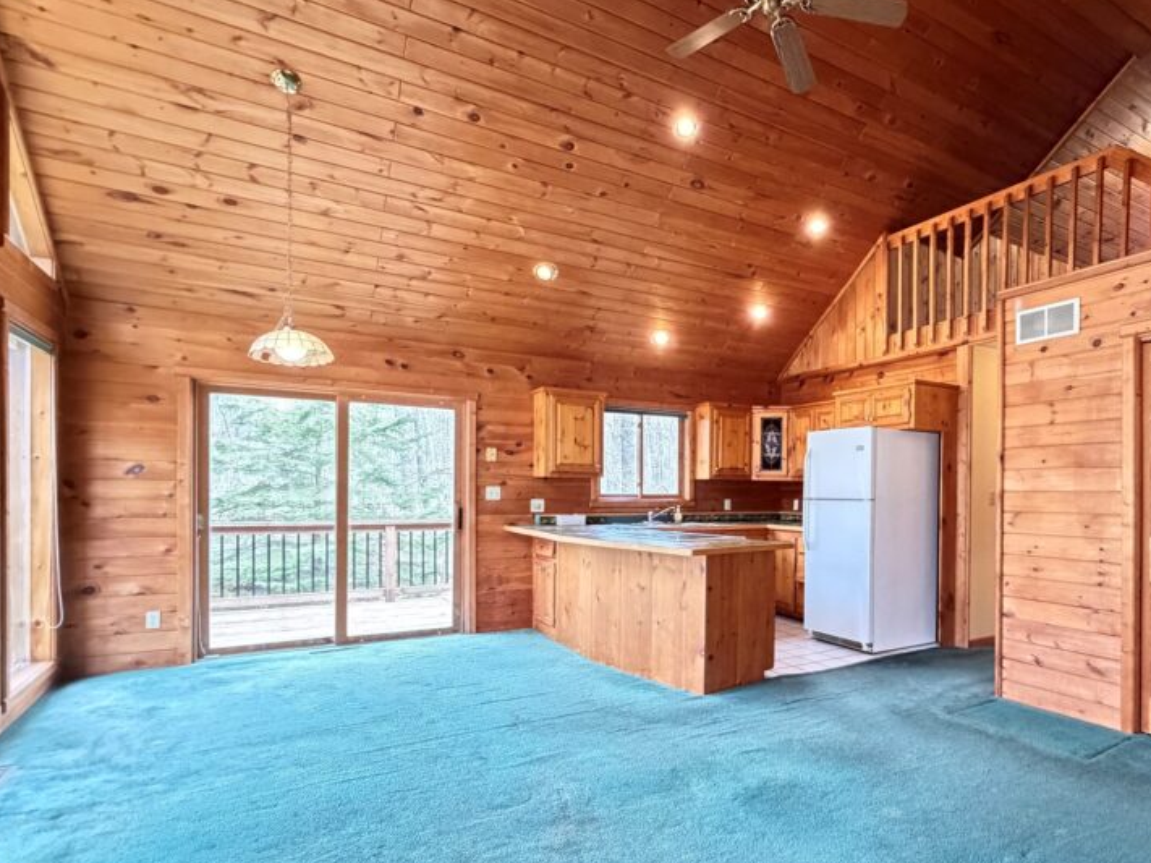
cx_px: 770
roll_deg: -0.3
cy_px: 499
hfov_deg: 76.4
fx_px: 698
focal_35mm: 21
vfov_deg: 63.1
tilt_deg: +0.7
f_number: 2.2
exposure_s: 1/60
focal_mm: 2.22
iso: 1250
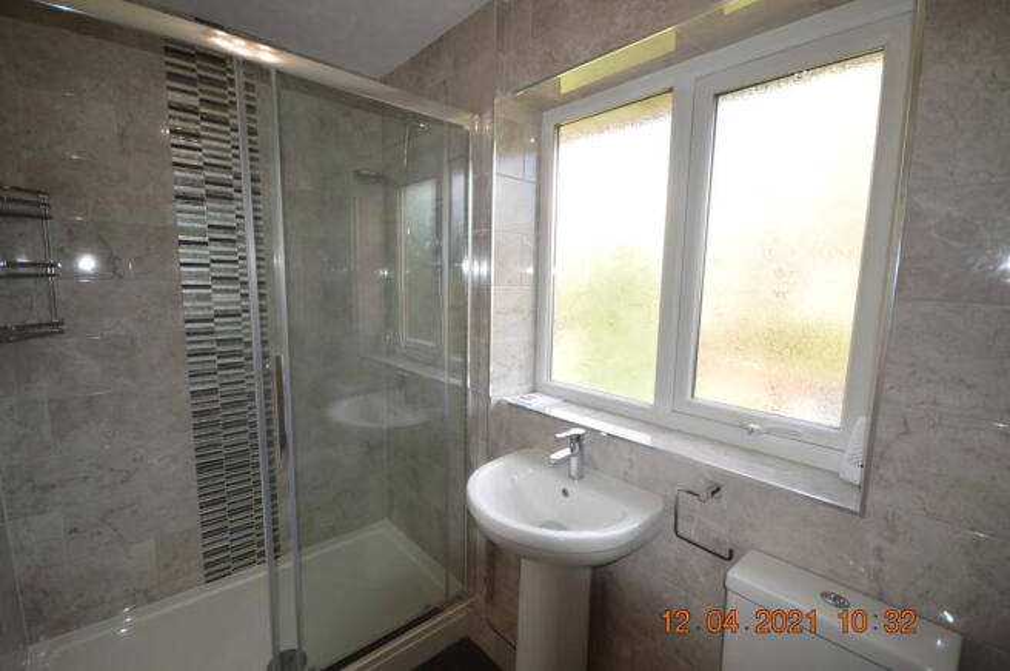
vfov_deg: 77.2
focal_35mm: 15
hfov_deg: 100.4
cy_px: 336
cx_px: 505
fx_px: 420
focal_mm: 10
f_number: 4
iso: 320
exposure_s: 1/125
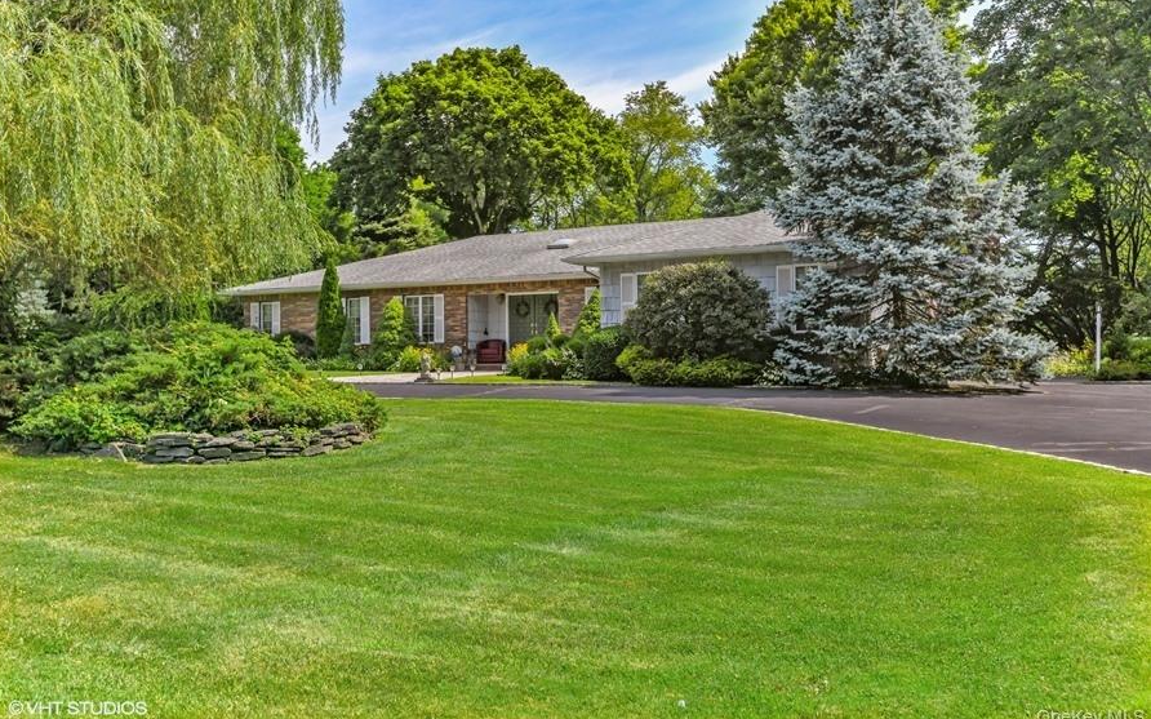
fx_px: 1129
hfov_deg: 54.0
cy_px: 343
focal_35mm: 36
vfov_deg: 35.3
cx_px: 572
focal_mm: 35
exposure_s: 1/320
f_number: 8
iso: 400
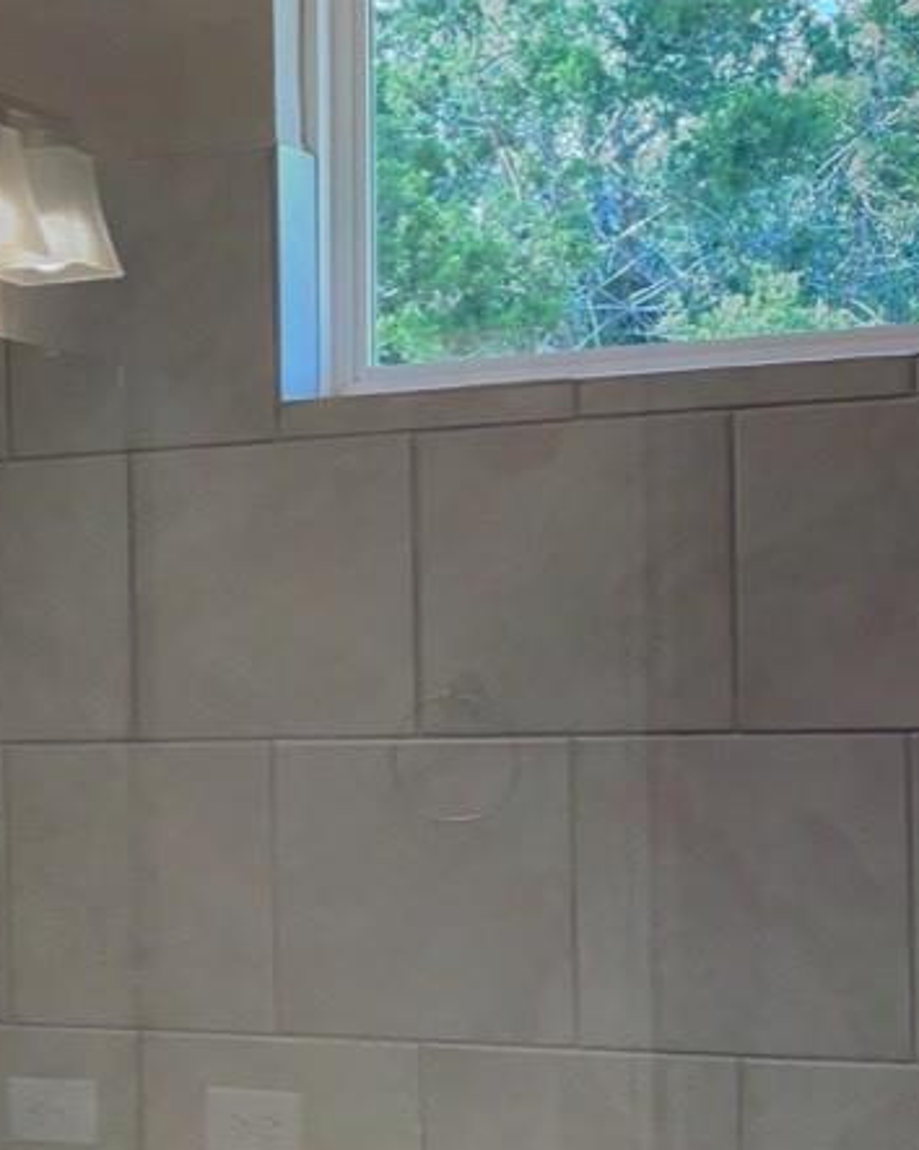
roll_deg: +1.4
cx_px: -247
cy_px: 823
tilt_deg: -0.1
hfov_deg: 16.6
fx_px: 2994
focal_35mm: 88
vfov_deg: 21.6
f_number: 1.6
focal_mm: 4.2
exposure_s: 1/120
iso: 50
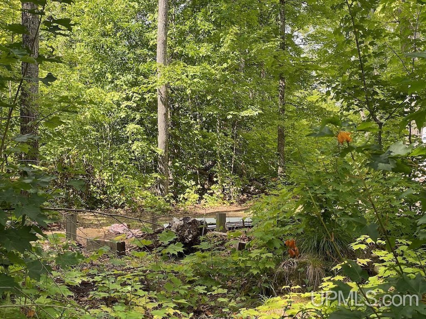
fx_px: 640
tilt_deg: +6.3
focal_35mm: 52
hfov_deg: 36.8
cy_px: 160
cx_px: 213
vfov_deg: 28.0
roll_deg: +0.0
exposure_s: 1/201
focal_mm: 6
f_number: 2
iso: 25
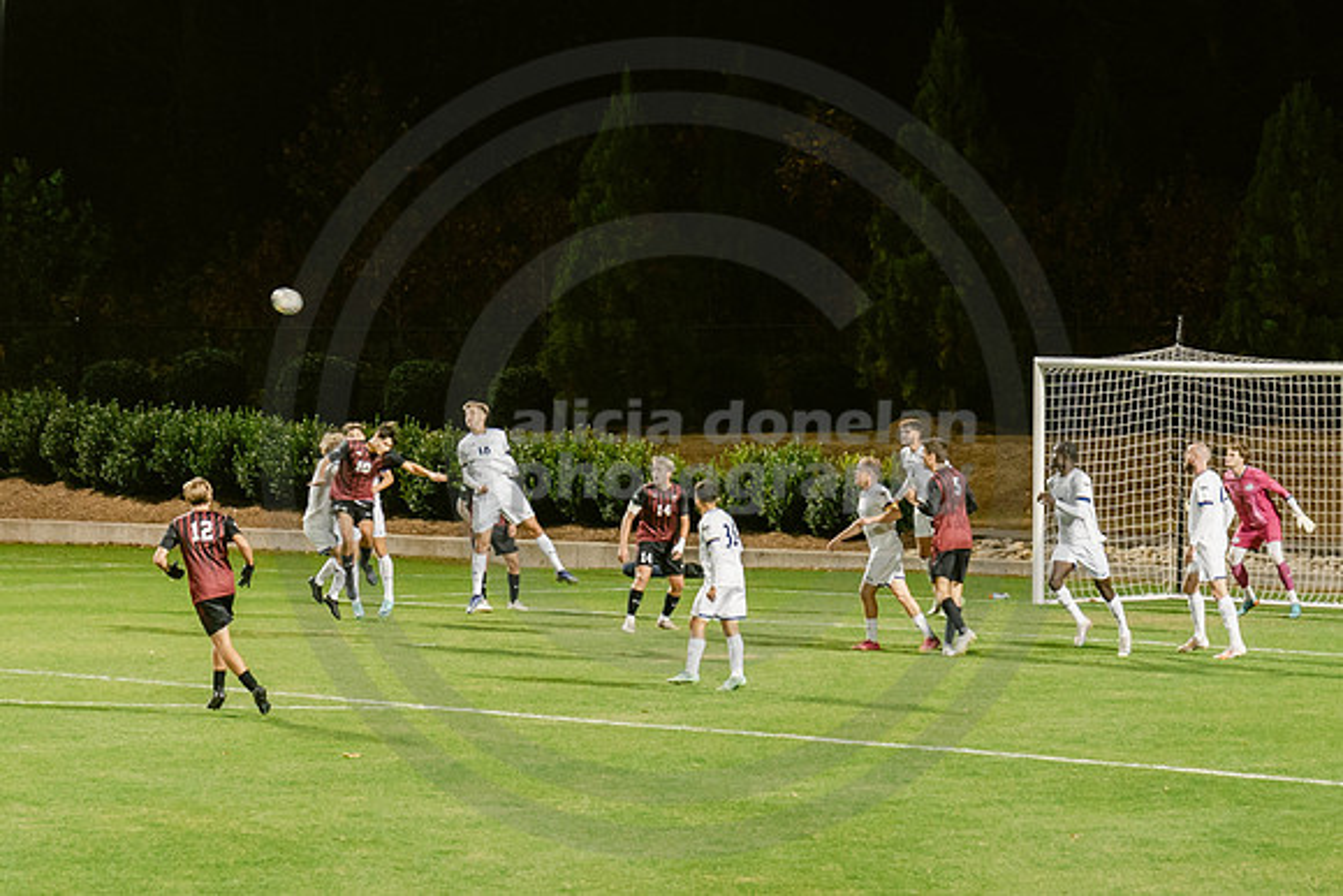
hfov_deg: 12.2
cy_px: 485
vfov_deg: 8.2
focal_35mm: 168
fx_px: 6271
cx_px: 727
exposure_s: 1/160
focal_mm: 70
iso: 2000
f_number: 4
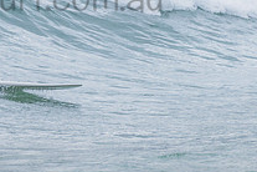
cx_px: -12
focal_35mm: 1720
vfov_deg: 0.8
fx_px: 12278
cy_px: 10
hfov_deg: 1.2
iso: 800
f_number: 5.6
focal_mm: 500
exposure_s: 1/2000
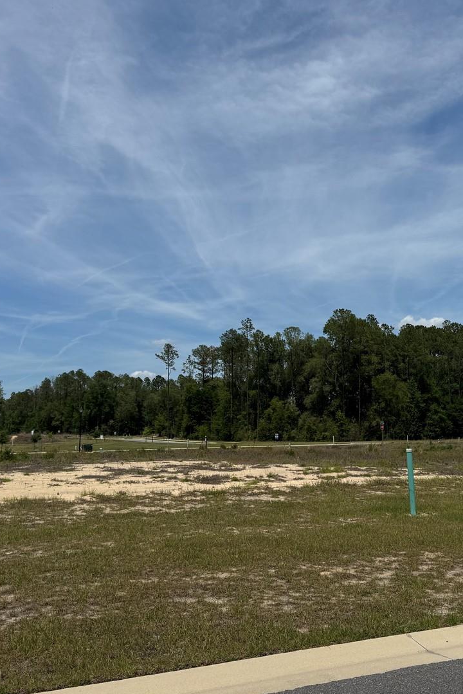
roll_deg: -0.2
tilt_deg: +5.3
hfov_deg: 35.6
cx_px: 309
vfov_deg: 51.9
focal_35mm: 37
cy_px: 365
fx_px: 713
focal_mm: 6.76
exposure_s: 1/7937
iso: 80
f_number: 1.78
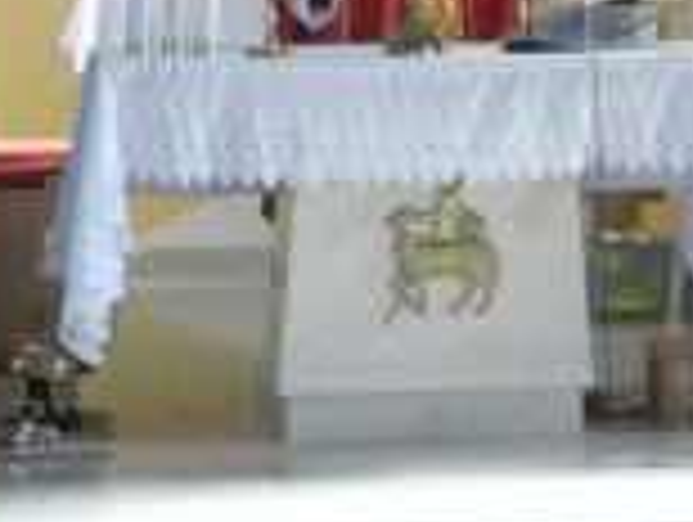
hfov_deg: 13.2
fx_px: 2968
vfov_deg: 9.9
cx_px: 621
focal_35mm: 148
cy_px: -81
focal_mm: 5.6
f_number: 3.6
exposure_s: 1/30
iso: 400
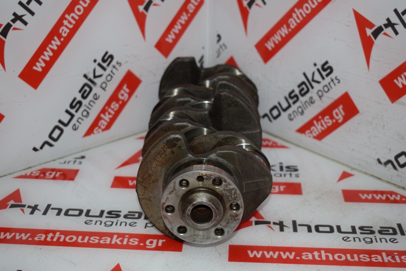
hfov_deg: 33.4
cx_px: 203
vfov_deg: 22.6
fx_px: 677
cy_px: 136
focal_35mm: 60
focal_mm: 40
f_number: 4.8
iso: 500
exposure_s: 1/200
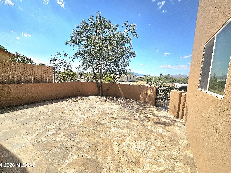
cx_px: 116
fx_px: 87
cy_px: 86
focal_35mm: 13
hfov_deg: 106.2
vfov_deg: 89.9
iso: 50
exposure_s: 1/5000
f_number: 2.2
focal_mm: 2.2
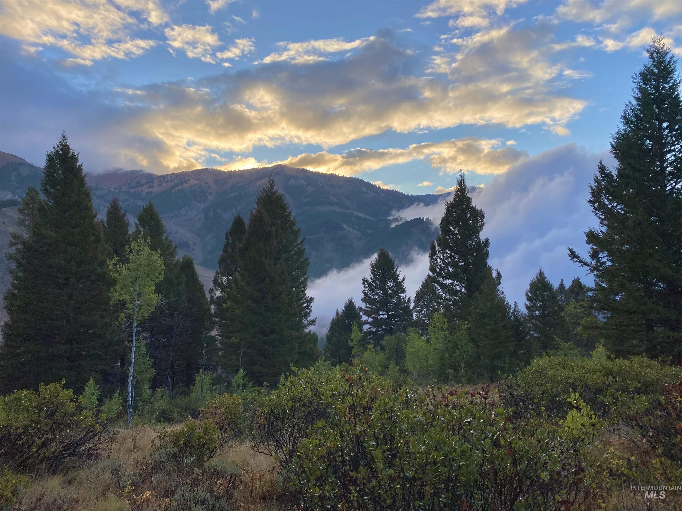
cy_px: 256
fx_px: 512
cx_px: 341
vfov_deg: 53.1
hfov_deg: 67.3
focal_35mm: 26
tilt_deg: +0.2
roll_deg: +1.6
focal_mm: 4.25
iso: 32
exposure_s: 1/1147
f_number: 1.8
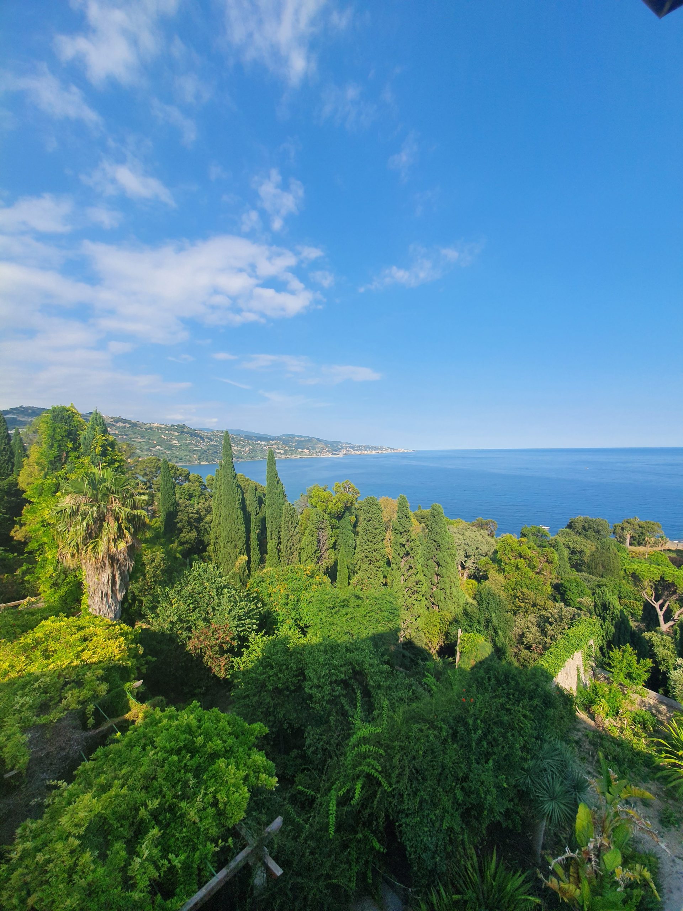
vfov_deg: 106.2
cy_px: 456
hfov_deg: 89.9
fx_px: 342
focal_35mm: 13
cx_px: 342
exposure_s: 1/932
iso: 50
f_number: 2.2
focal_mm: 1.8
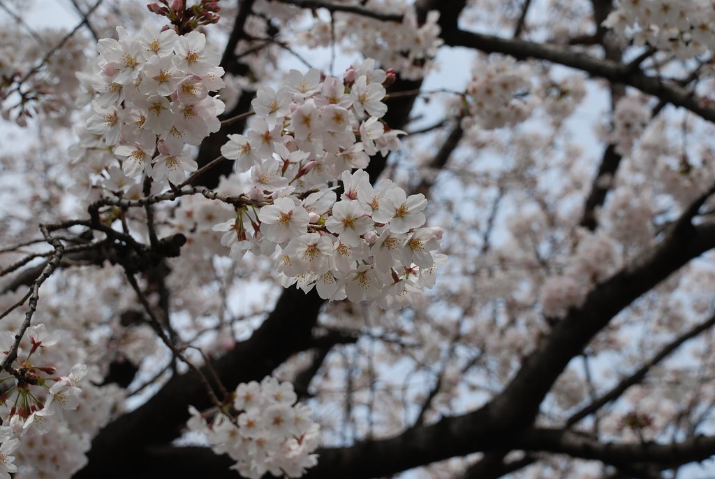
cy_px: 240
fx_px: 1551
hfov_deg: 26.0
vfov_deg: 17.5
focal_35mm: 78
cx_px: 358
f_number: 8
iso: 100
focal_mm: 52
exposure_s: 1/250
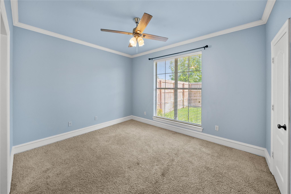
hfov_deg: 108.3
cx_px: 146
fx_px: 105
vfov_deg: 85.4
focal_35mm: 13
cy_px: 97
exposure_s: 1/5
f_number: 9
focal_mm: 13
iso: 200
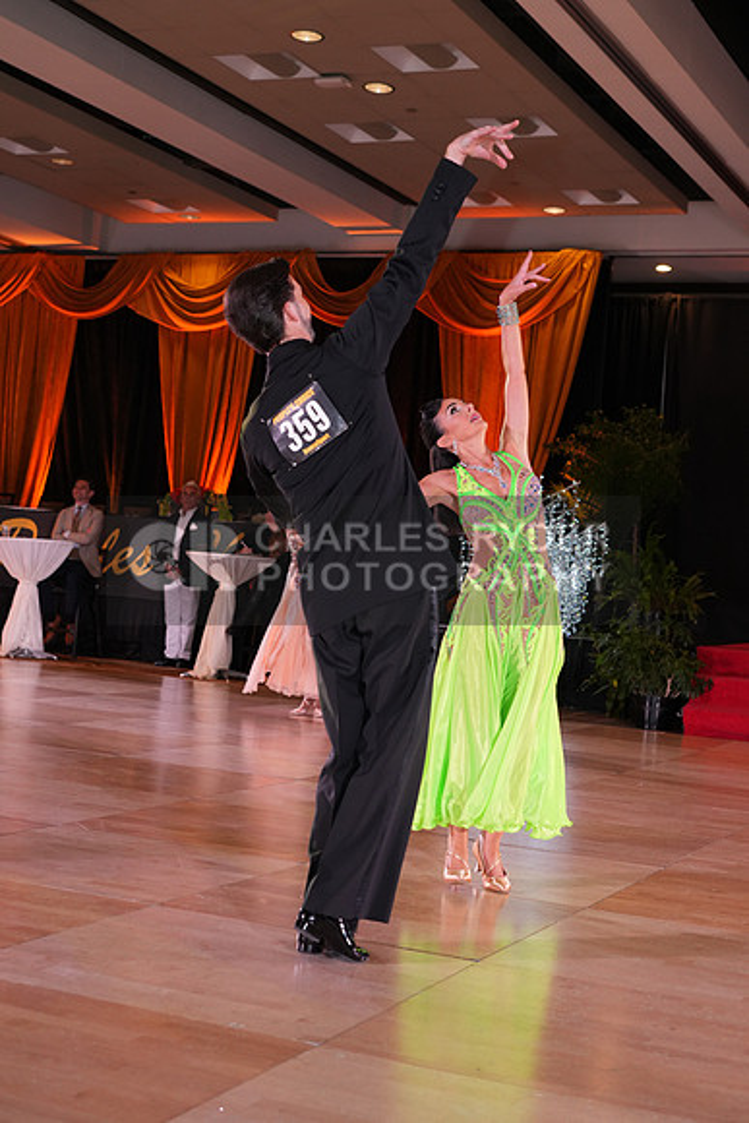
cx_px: 374
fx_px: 1622
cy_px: 562
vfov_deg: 38.2
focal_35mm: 52
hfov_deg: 26.0
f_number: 4.5
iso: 1250
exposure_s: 1/200
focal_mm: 52
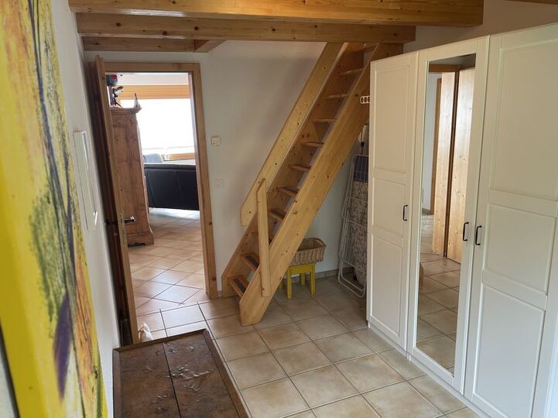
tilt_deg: -13.9
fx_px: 403
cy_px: 209
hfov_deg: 69.4
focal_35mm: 25
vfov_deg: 54.8
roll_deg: +2.1
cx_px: 279
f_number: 1.6
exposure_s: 1/50
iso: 100
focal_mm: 5.1
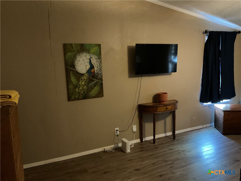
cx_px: 120
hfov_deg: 61.7
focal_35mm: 29
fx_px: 202
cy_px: 90
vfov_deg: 48.2
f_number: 1.8
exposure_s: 1/20
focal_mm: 3
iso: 500
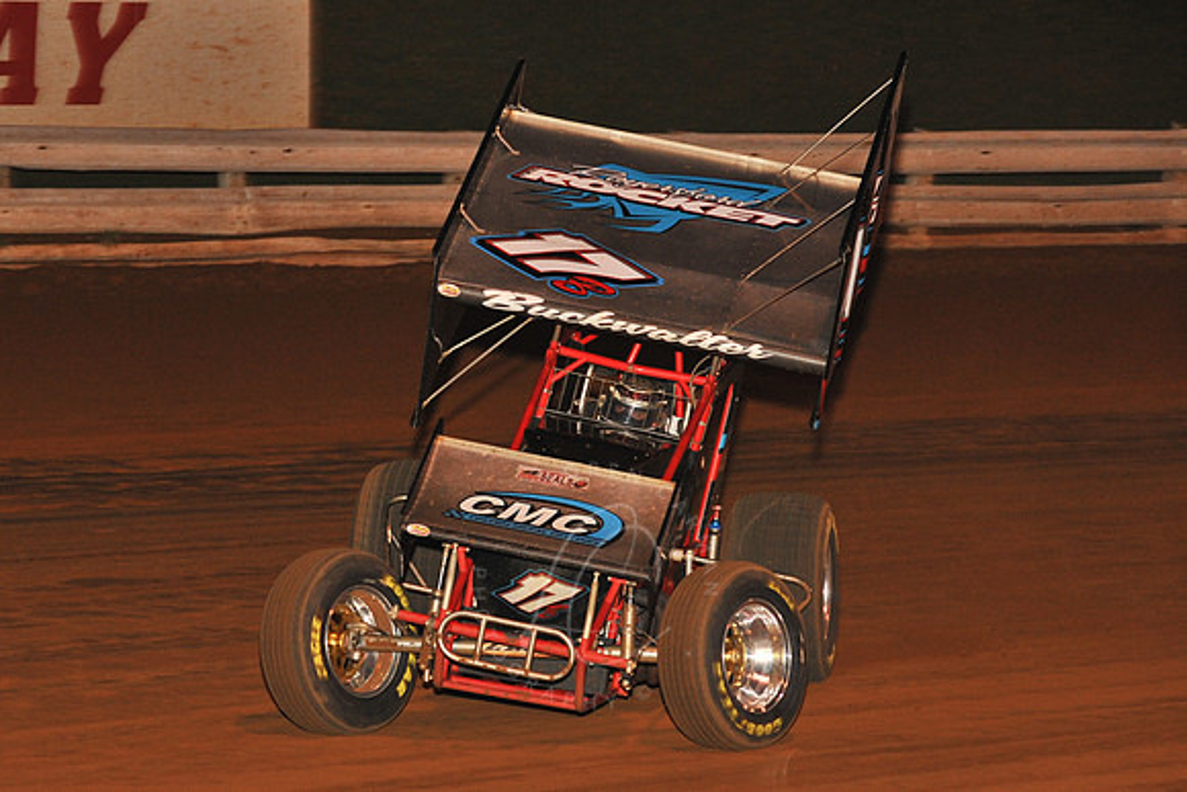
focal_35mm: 145
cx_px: 594
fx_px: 4782
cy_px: 396
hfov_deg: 14.2
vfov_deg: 9.5
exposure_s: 1/320
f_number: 6.3
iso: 1250
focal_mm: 145
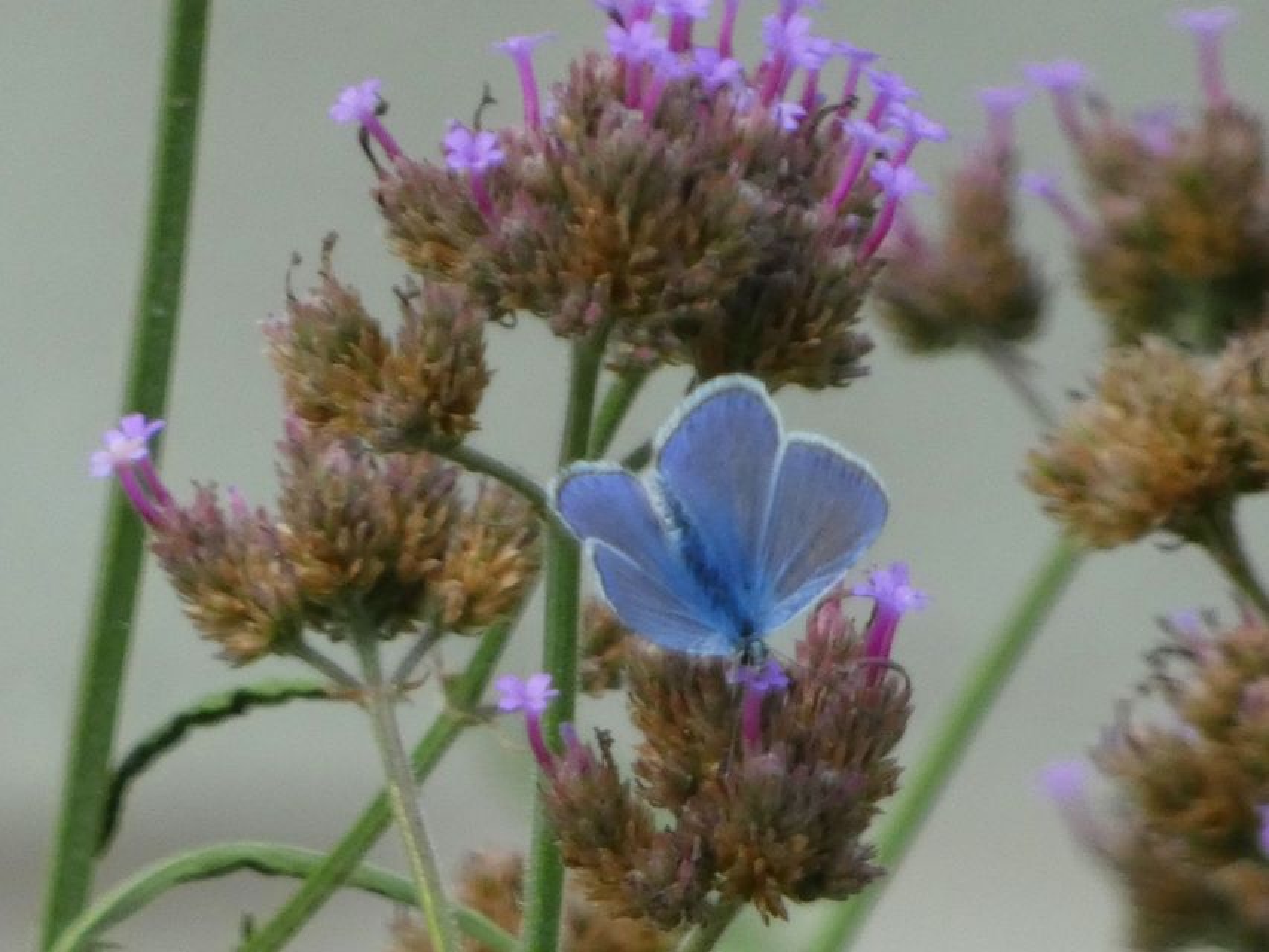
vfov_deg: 1.2
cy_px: 476
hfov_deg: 1.7
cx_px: 634
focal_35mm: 1200
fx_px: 43997
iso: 400
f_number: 5.9
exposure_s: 1/125
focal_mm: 215
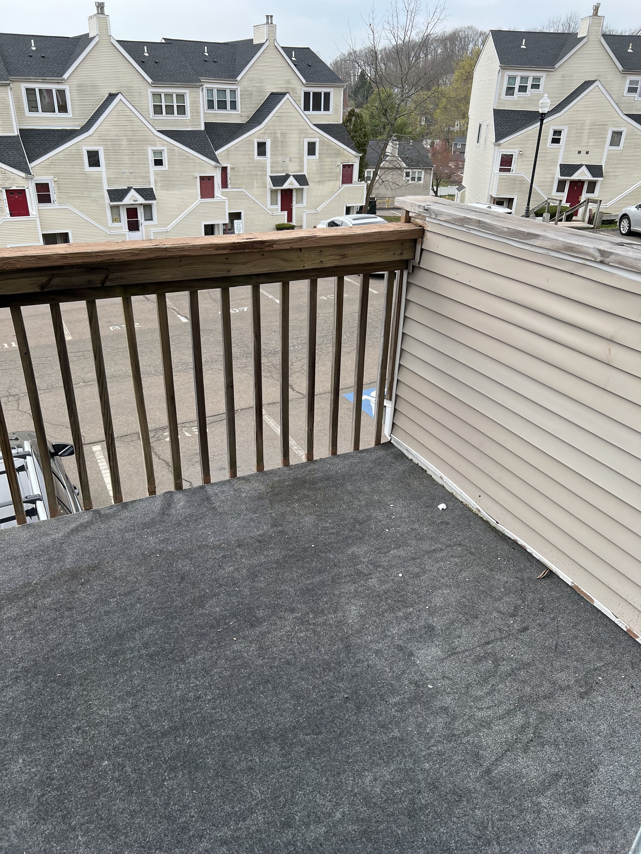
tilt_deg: -26.9
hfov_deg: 53.1
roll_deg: -0.9
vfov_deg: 67.3
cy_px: 427
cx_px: 320
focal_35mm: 26
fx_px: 642
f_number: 1.5
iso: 50
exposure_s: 1/1326
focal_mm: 5.7
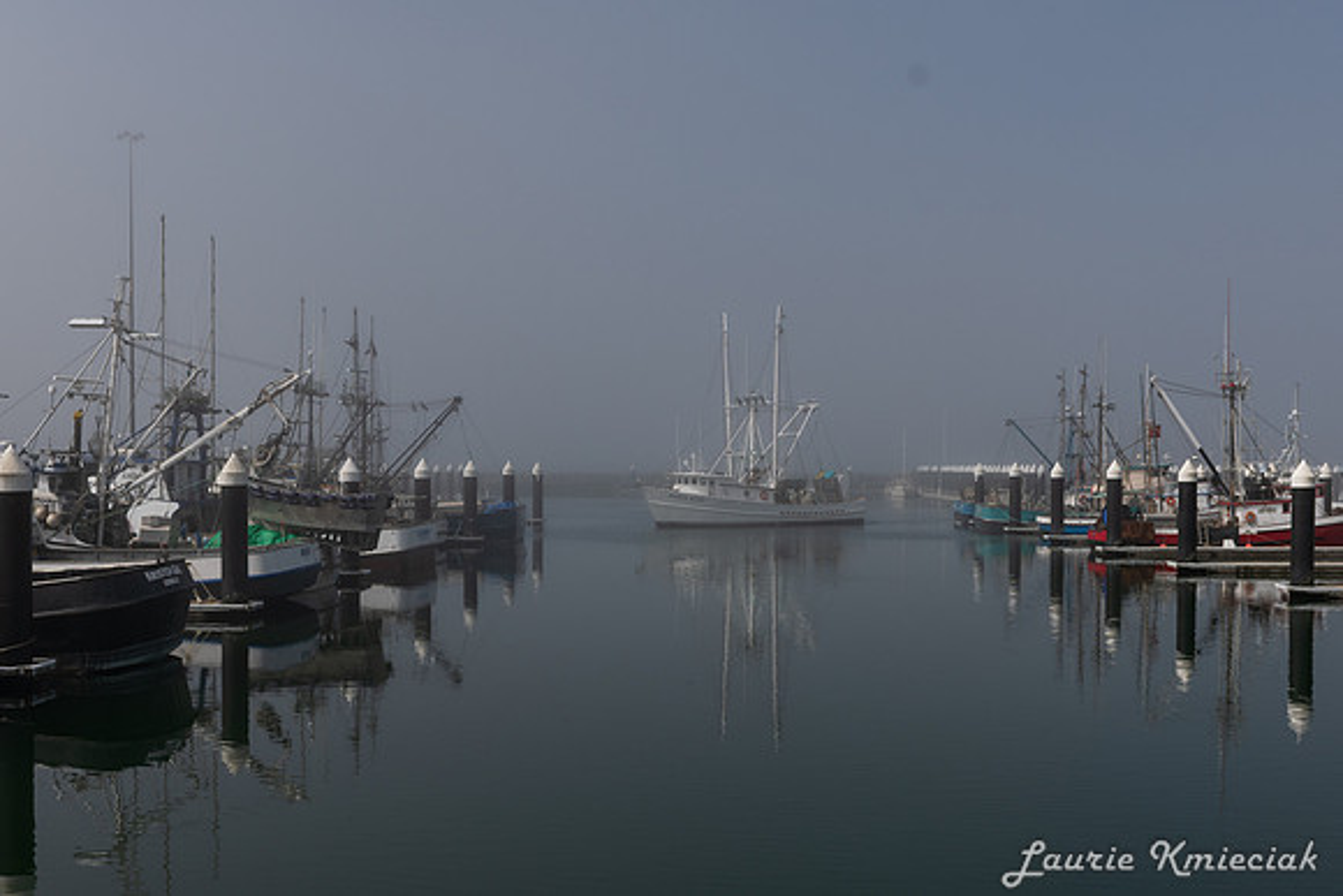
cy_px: 511
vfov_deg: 32.5
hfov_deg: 47.3
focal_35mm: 41
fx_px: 1533
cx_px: 679
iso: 100
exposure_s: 1/800
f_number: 7.1
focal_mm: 24
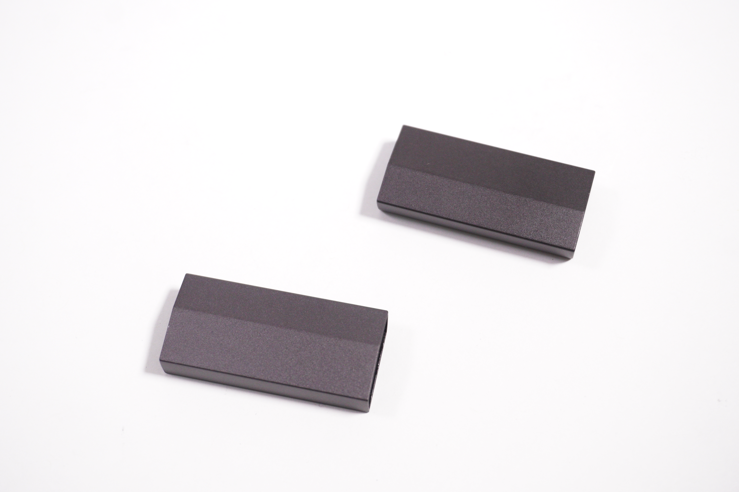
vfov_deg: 24.4
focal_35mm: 56
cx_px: 370
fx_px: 1138
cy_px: 246
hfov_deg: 36.0
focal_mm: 37
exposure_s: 1/200
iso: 1600
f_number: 5.6
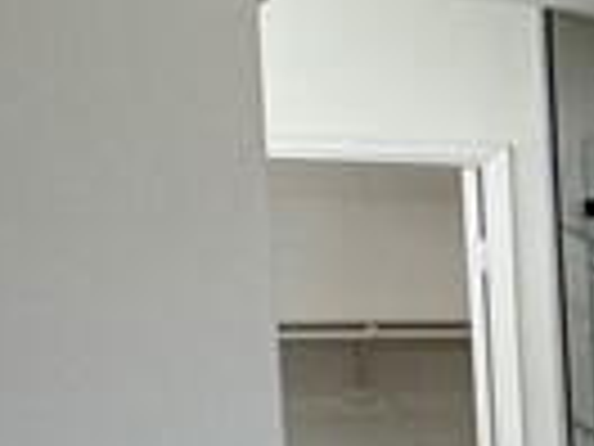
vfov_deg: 13.4
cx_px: 1782
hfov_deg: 11.2
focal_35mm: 109
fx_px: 1870
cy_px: 428
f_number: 2.2
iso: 50
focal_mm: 2.22
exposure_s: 1/120
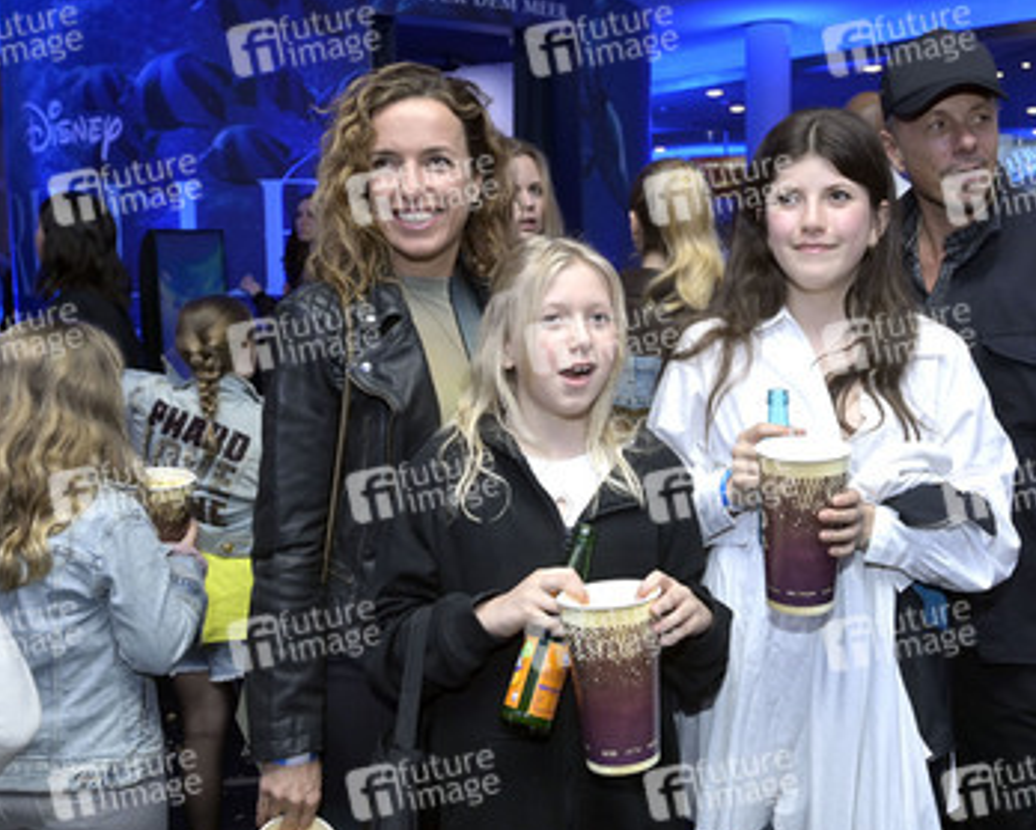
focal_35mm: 34
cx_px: 642
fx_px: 1043
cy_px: 414
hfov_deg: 52.3
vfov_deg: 43.4
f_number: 4.5
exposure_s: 1/200
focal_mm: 28
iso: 1600
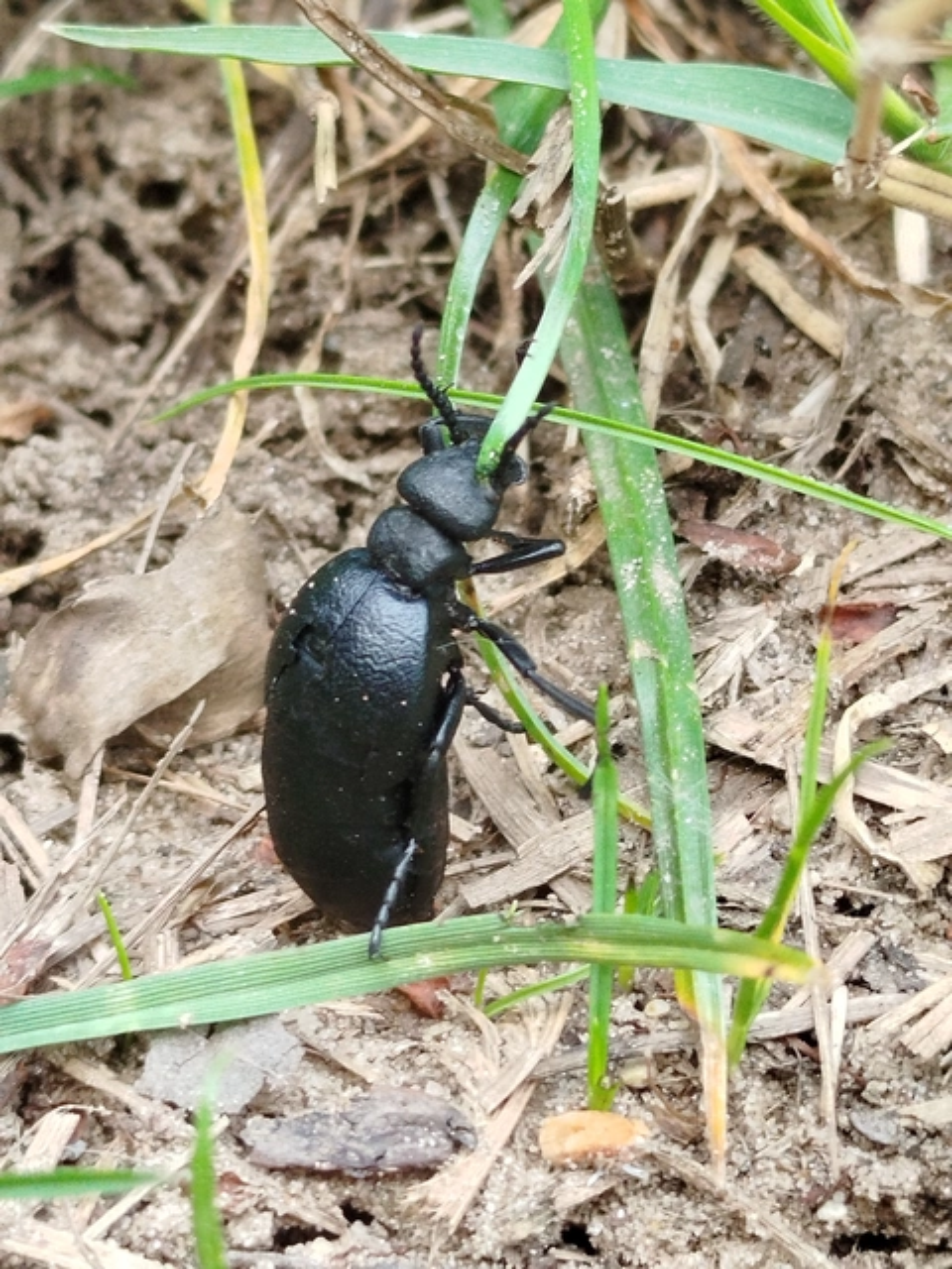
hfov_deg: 37.7
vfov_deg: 49.0
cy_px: 634
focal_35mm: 38
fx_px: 1393
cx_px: 476
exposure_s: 1/50
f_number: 1.7
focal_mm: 5.31
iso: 64
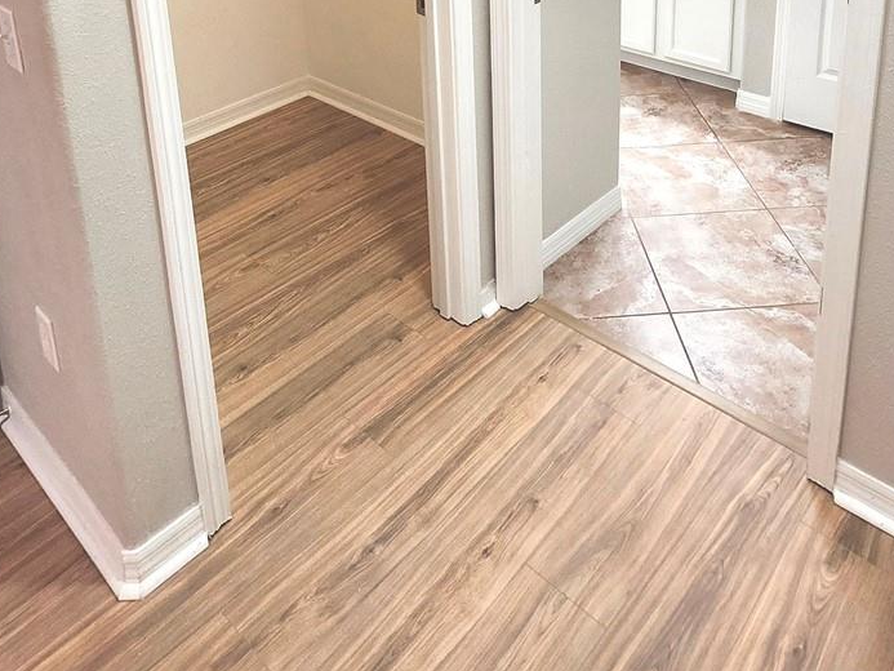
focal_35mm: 30
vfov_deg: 39.0
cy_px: -58
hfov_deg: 59.8
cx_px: 497
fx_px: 775
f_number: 2.2
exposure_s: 1/60
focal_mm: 1.74
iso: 200
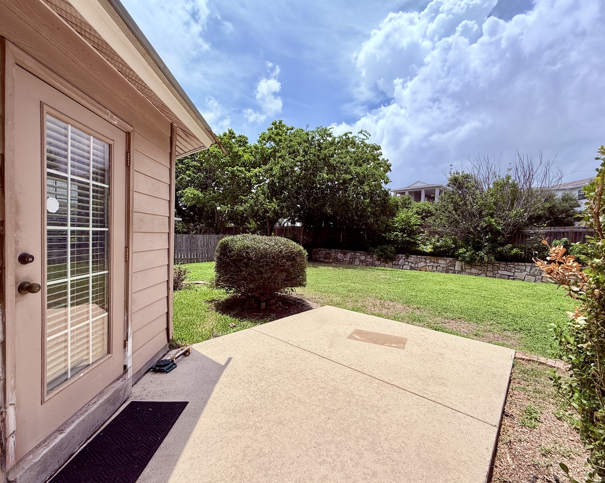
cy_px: 244
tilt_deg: -1.3
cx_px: 314
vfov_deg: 84.0
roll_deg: -1.9
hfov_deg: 96.8
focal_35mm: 15
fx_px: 269
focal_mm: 2.22
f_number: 2.2
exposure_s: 1/2611
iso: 64
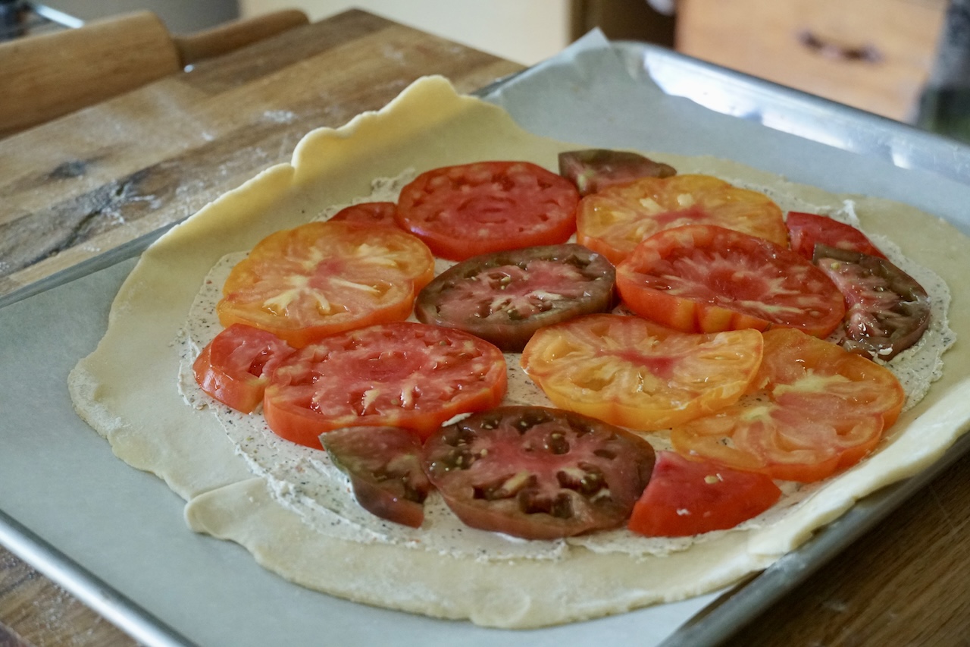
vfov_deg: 19.7
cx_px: 485
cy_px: 324
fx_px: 1859
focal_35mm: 69
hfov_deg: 29.2
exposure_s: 1/160
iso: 4000
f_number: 5
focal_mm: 46
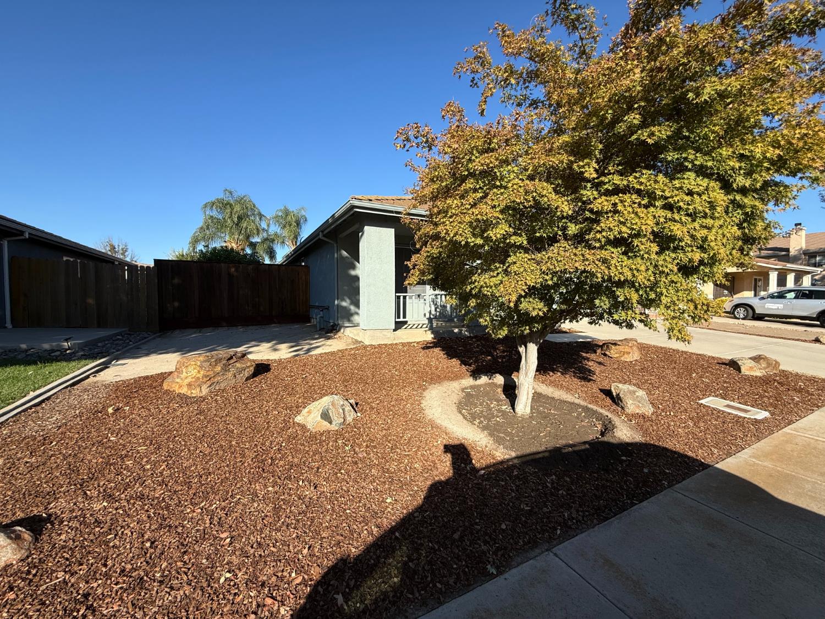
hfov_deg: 102.1
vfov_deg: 85.7
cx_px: 412
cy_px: 310
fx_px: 334
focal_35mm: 14
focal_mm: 2.22
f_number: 2.2
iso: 50
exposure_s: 1/1368
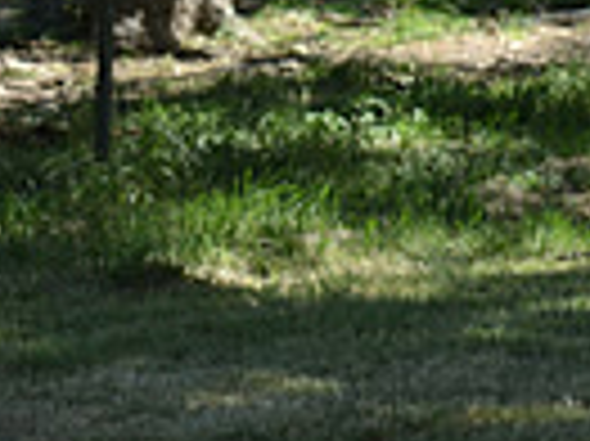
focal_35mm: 299
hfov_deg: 6.4
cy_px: 119
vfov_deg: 5.0
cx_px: -676
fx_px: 5092
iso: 100
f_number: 6.3
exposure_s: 1/160
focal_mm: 70
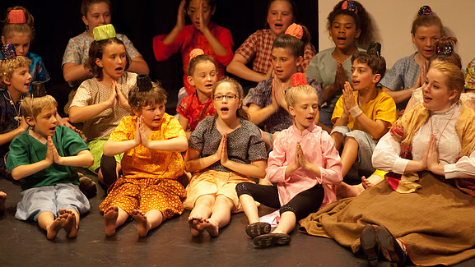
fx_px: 3188
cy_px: 108
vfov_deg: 4.8
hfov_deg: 8.5
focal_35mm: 253
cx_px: 238
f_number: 2.8
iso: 1000
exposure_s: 1/160
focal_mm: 160
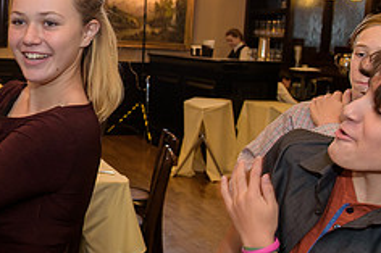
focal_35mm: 59
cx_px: 21
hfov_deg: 31.9
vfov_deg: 22.9
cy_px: 104
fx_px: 624
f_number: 3.2
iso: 1600
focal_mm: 24
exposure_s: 1/125
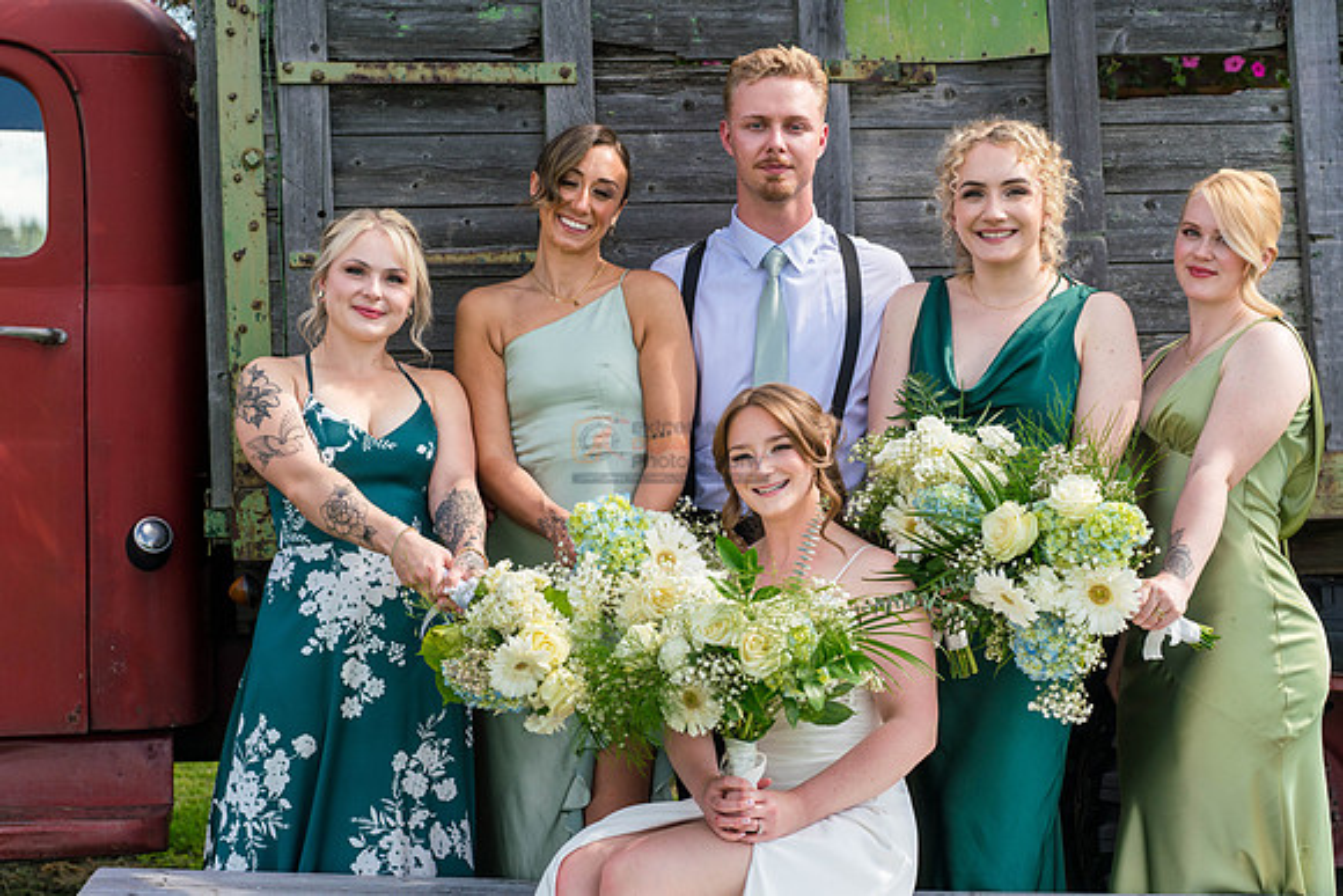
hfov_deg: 28.8
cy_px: 448
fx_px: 2612
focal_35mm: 70
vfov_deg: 19.5
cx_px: 672
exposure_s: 1/640
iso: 400
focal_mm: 70
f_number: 5
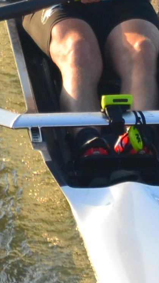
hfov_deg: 0.4
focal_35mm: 2927
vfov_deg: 0.7
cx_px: -202
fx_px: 21953
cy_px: -108
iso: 400
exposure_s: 1/250
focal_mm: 300
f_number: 10
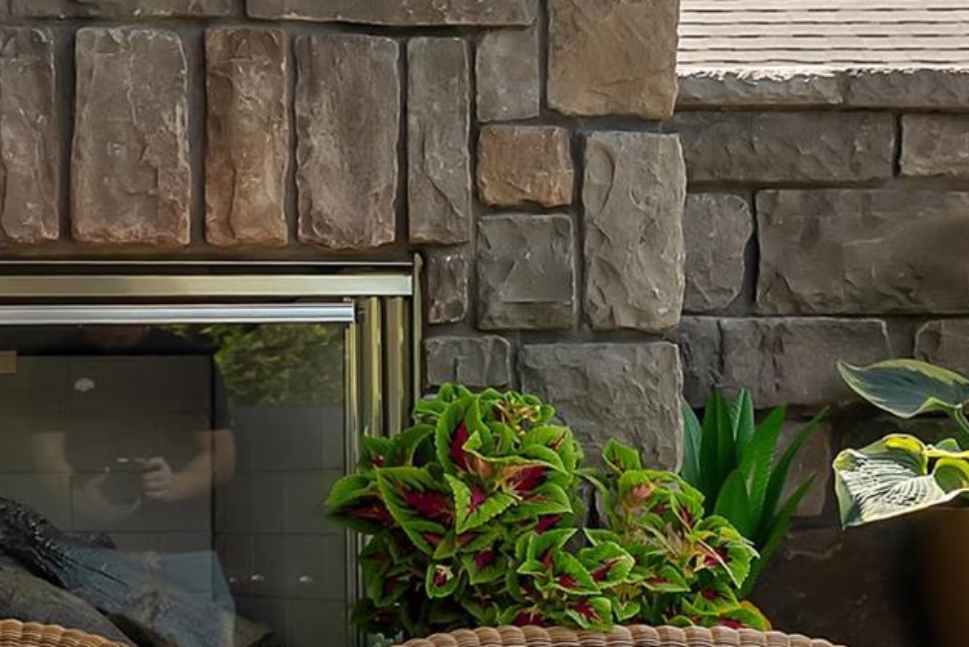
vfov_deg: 11.4
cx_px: 278
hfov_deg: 17.1
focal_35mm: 119
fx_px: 3213
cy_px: 651
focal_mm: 36.7
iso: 100
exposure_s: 1/100
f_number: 8
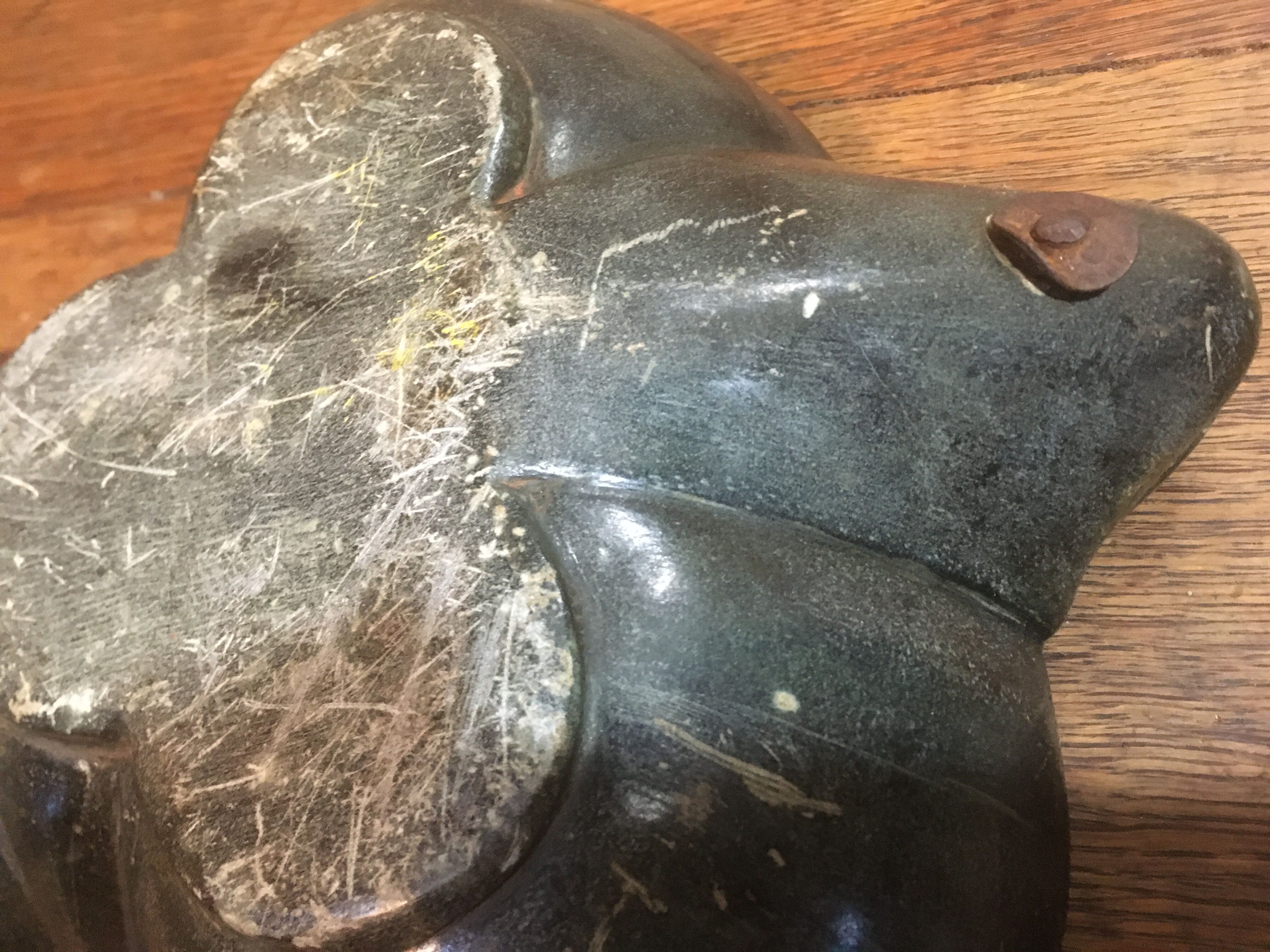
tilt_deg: -57.1
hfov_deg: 61.7
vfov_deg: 48.2
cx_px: 635
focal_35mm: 29
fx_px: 1064
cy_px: 476
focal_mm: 4.15
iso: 320
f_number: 2.2
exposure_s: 1/17
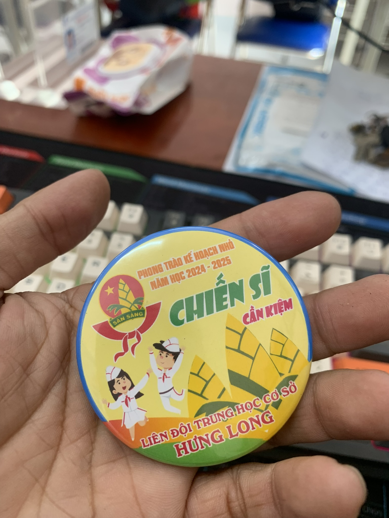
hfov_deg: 53.1
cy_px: 259
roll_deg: -1.0
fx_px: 390
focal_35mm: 26
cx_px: 194
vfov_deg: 67.3
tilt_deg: -44.1
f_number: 1.8
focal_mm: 4.25
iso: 80
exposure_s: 1/90
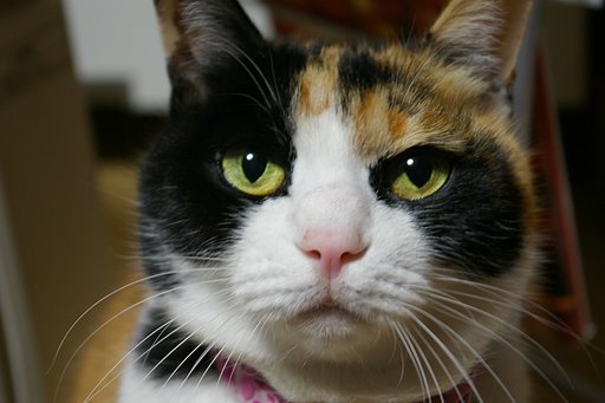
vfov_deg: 16.5
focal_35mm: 82
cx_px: 302
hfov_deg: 24.6
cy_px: 202
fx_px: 1386
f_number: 6.7
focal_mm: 55
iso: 400
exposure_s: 1/6
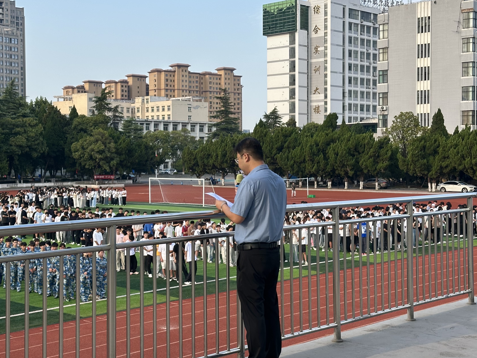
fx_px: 799
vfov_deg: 25.2
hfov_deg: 33.2
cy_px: 170
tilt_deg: -0.2
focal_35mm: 58
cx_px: 218
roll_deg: +0.2
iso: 64
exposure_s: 1/1305
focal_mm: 6.86
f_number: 1.78
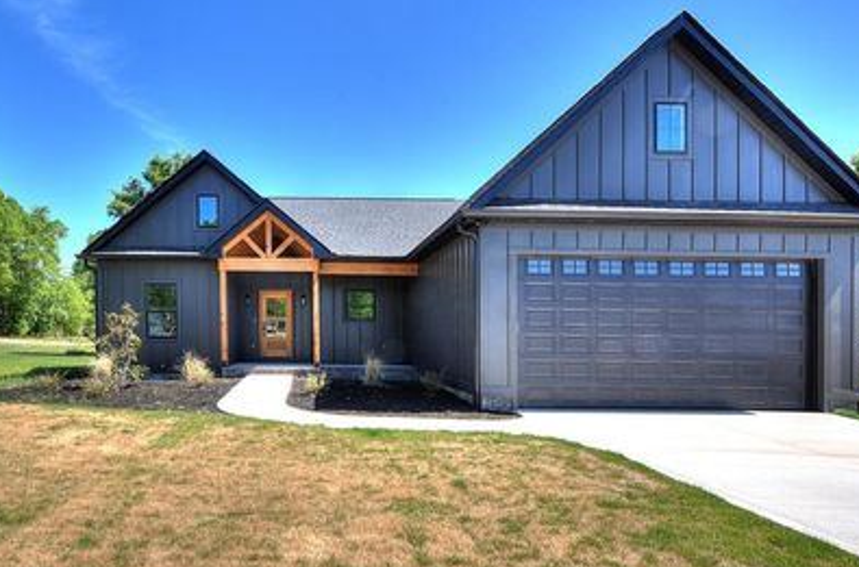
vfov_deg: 63.9
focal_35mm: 19
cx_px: 389
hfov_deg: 86.8
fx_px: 452
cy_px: 325
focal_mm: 15
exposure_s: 1/400
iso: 400
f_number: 11
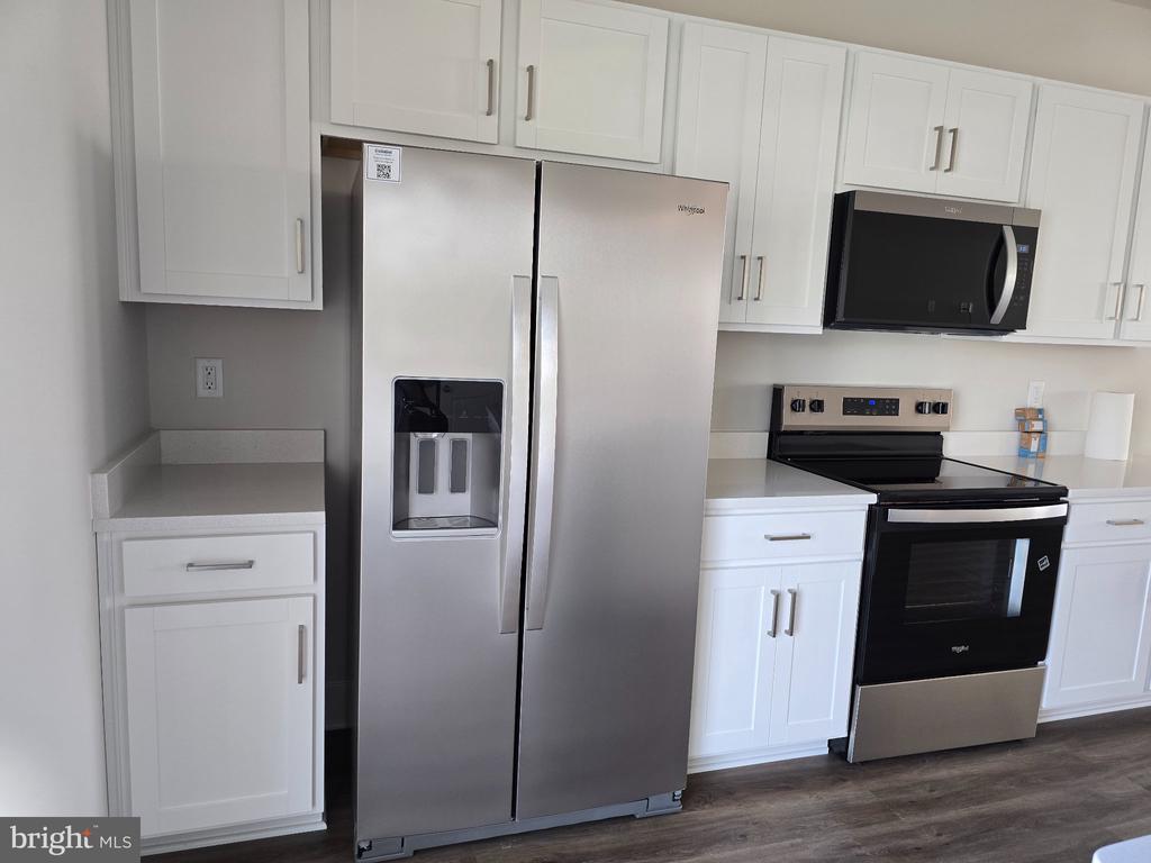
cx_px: 576
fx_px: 765
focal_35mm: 23
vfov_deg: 58.9
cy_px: 432
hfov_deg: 73.9
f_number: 1.7
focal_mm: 6.3
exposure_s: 1/120
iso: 125
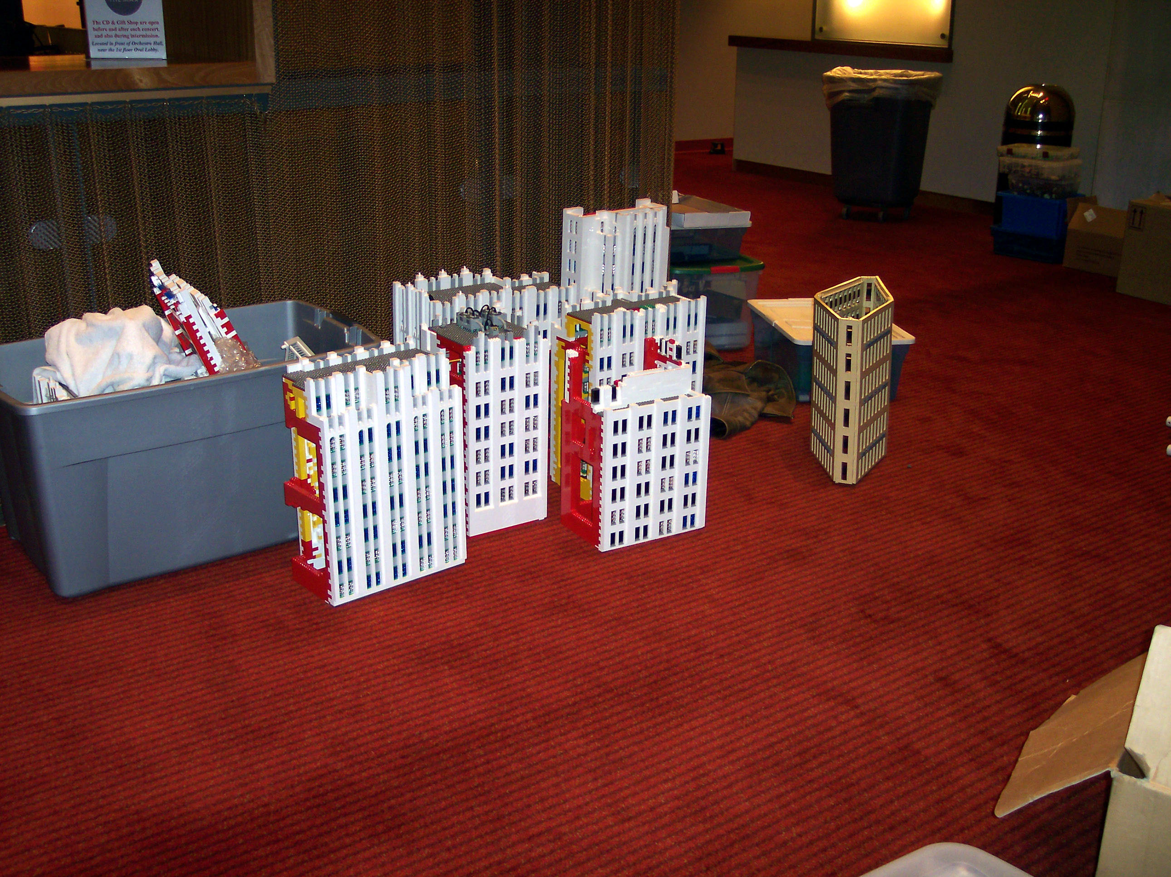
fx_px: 1285
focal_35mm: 38
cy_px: 438
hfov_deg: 49.0
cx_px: 586
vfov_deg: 37.7
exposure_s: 1/30
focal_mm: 8
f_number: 2.8
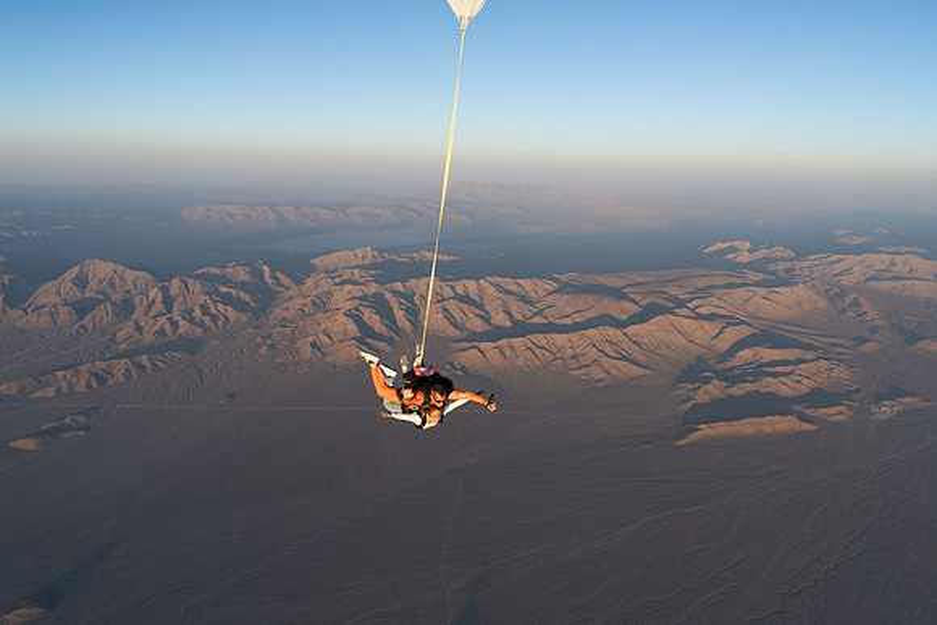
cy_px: 312
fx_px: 625
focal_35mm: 24
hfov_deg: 73.7
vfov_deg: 53.2
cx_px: 468
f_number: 6.3
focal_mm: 24
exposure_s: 1/2000
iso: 1250
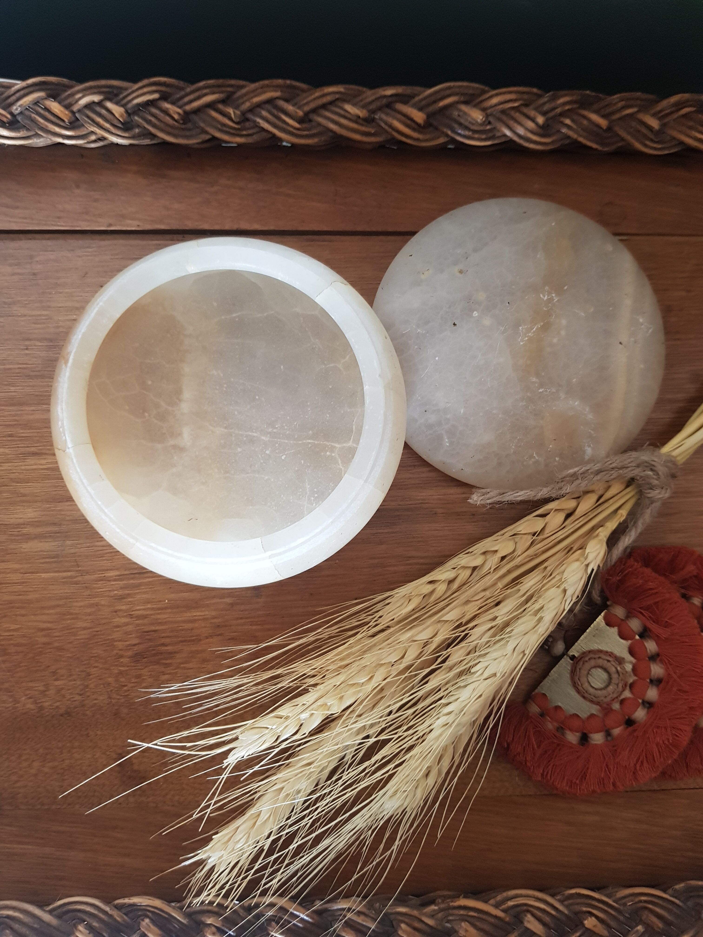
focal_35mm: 26
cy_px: 468
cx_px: 352
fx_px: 704
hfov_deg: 53.1
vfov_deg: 67.3
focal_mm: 4.2
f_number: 1.7
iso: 200
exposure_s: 1/14
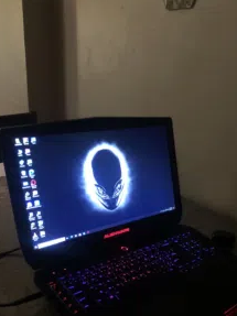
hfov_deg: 36.4
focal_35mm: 39
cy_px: 207
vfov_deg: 47.2
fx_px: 356
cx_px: 158
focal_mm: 4
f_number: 1.8
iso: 80
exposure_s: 1/6
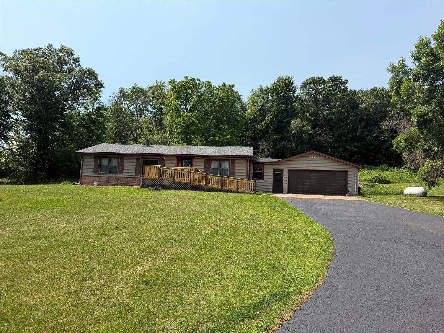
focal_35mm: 24
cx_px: 222
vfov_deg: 56.8
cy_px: 166
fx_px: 308
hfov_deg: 71.6
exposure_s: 1/3953
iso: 80
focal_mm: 6.76
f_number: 1.78
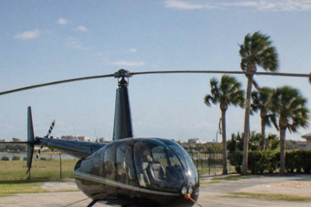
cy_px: 148
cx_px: 136
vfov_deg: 26.2
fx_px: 440
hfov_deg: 38.8
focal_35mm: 51
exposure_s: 1/1600
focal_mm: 35
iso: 160
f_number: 4
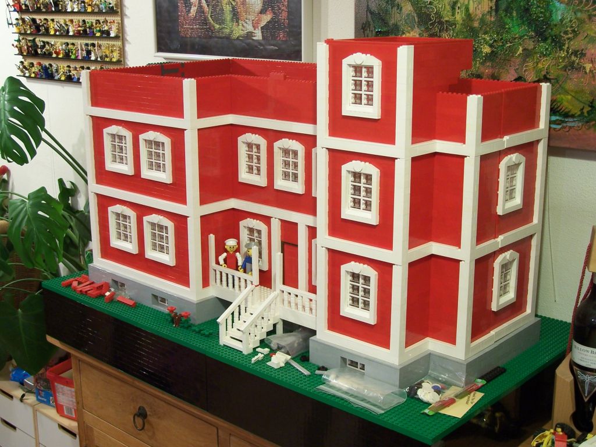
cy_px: 224
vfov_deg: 28.6
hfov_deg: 37.5
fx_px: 878
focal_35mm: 51
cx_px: 298
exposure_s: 1/2
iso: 80
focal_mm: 8.5
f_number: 3
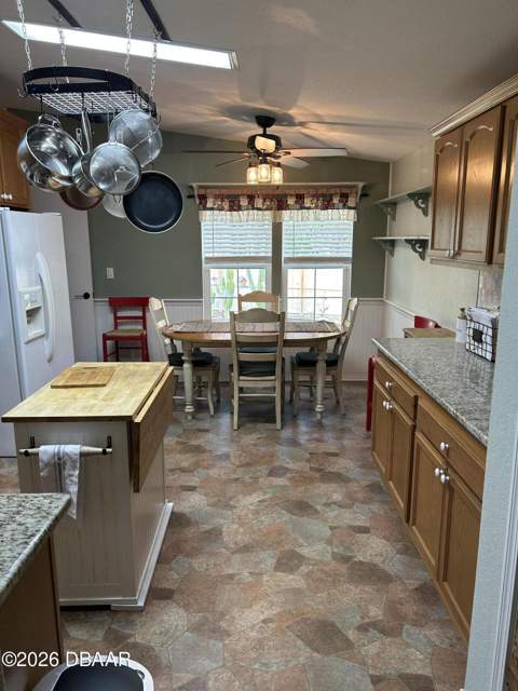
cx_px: 259
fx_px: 519
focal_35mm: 26
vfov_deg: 67.3
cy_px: 346
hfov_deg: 53.1
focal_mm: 5.7
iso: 100
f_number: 1.5
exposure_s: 1/60
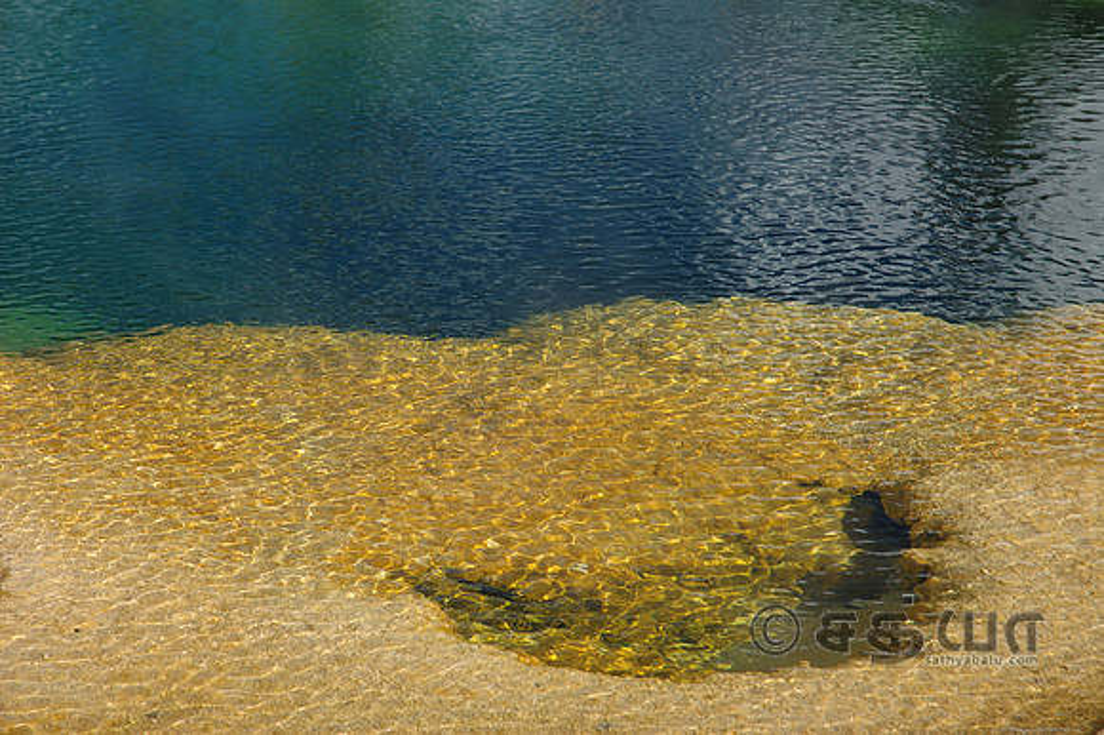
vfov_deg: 13.0
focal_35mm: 105
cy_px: 368
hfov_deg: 19.5
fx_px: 3218
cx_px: 552
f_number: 6.3
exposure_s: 1/160
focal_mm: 70
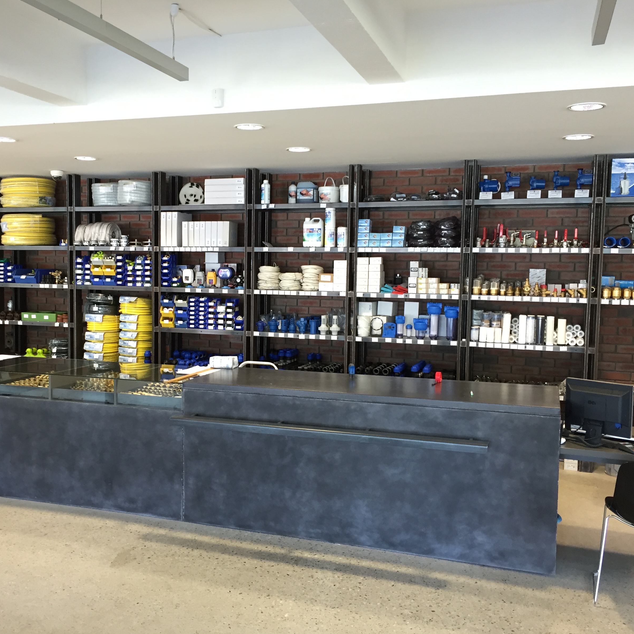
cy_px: 321
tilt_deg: -3.9
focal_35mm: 35
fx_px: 725
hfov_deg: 47.0
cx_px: 262
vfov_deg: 47.2
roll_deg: -1.7
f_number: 2.2
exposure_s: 1/33
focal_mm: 4.15
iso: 125
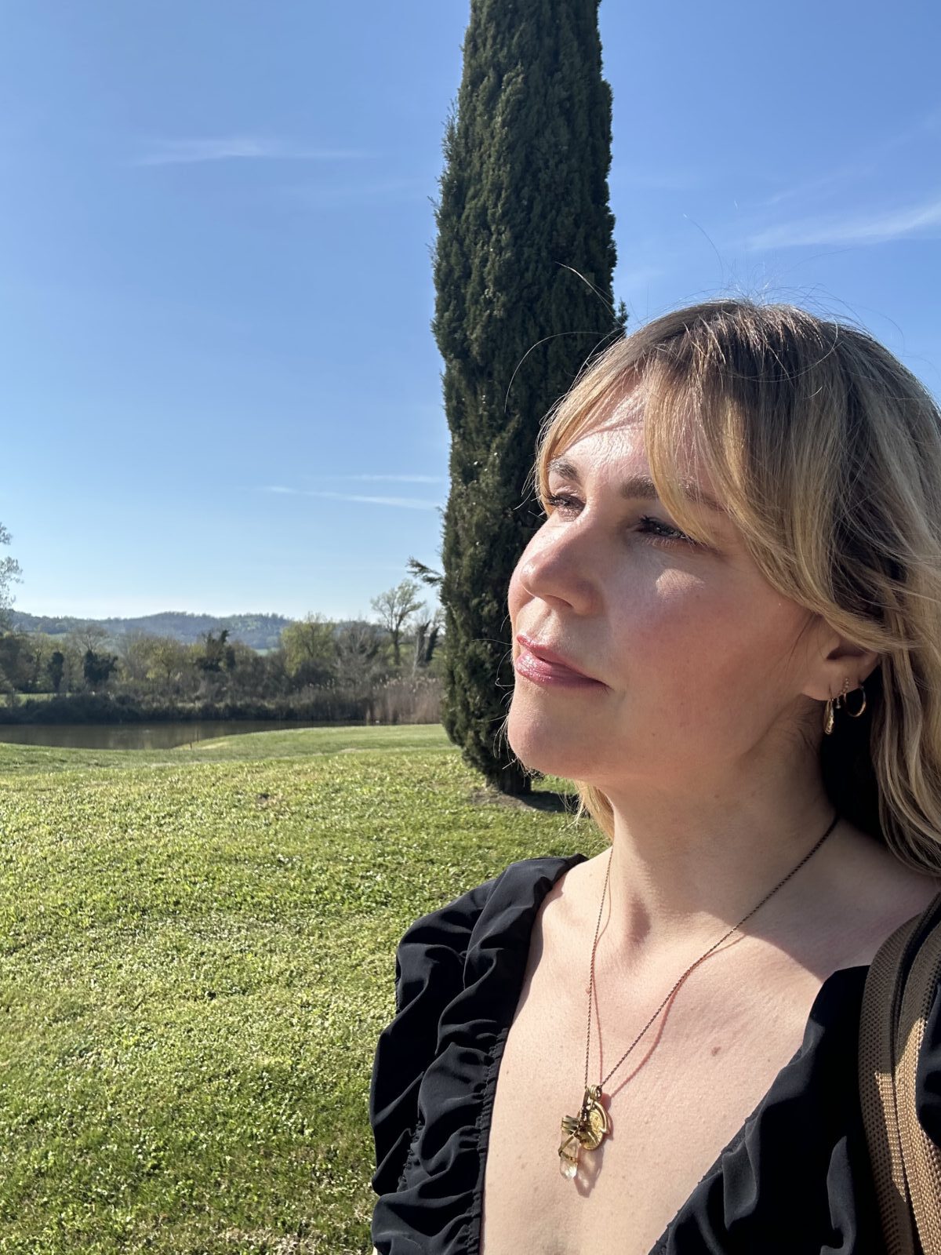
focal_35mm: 30
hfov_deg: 46.8
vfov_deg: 60.0
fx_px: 1087
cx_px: 470
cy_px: 628
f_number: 1.9
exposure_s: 1/1038
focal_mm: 2.69
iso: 25
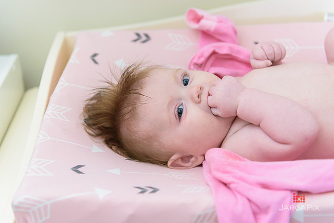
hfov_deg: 33.4
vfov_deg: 22.6
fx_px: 557
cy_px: 112
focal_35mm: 60
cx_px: 167
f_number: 3.2
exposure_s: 1/125
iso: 1600
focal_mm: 60
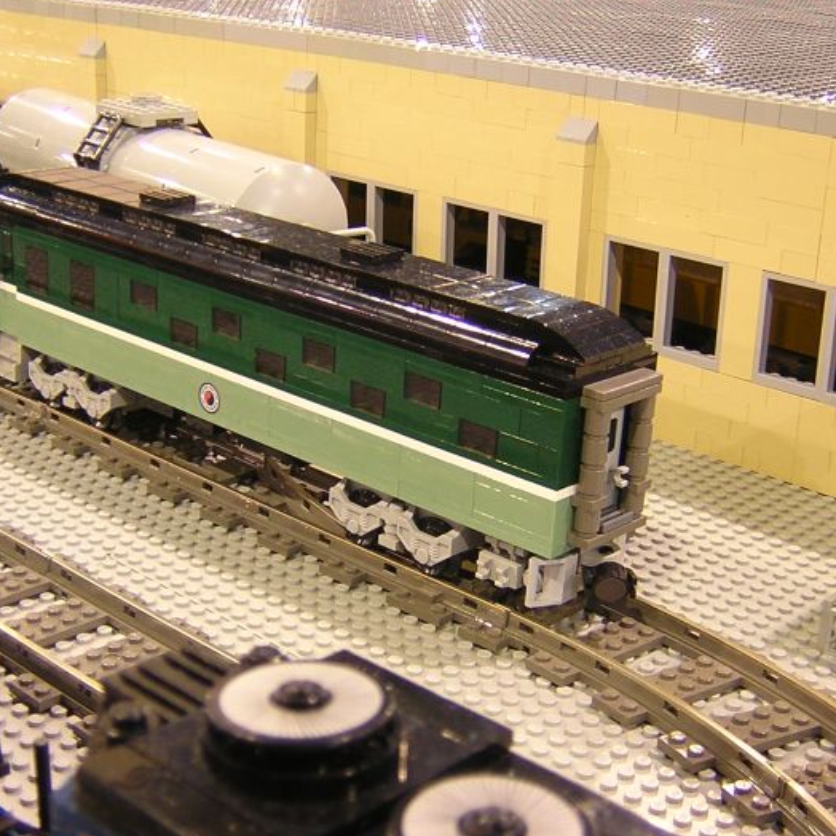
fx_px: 1475
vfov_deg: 31.6
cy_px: 381
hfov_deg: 31.6
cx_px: 367
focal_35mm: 54
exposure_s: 1/3.7
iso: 102
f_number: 2.7
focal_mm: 5.2
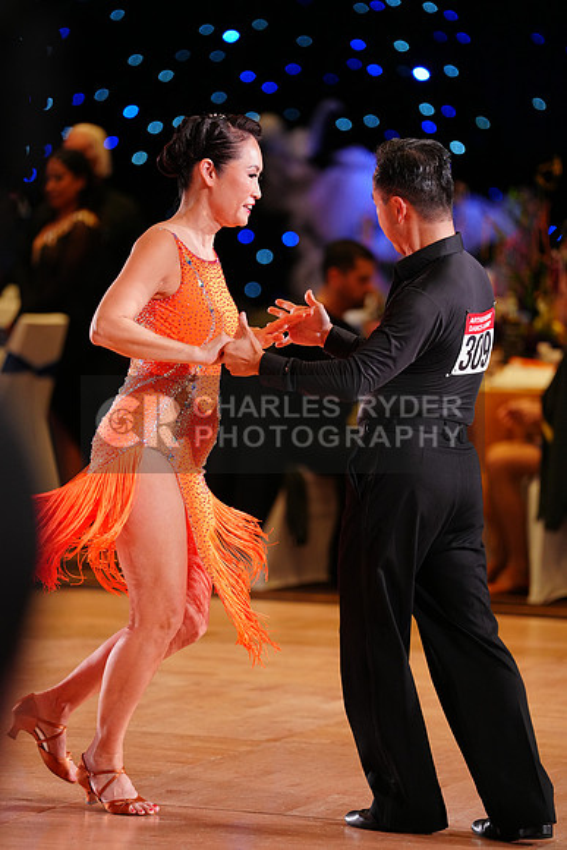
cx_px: 284
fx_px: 4250
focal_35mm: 180
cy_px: 425
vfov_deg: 11.4
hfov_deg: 7.6
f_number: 2.8
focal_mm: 180
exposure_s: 1/500
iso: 2000
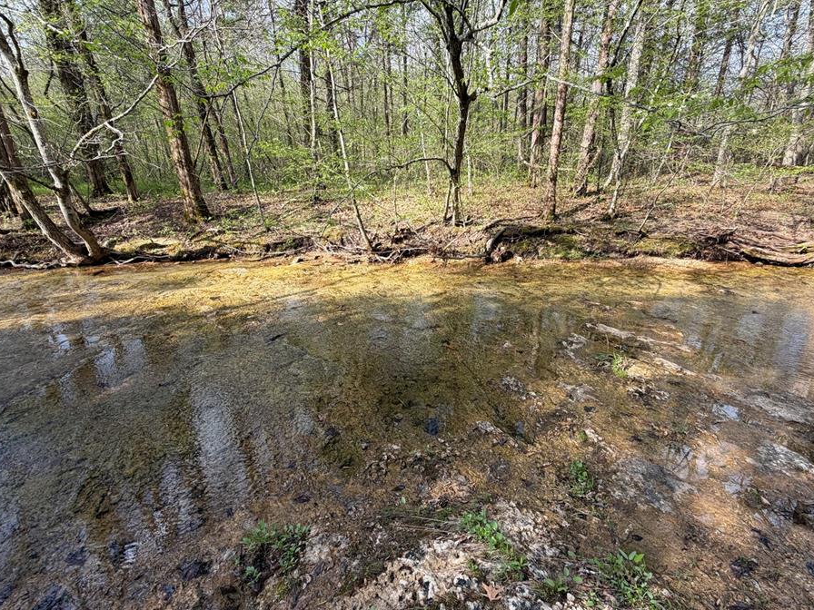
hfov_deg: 94.3
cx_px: 439
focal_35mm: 16
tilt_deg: -19.6
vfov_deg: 78.1
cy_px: 305
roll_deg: +1.0
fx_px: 376
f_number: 2.2
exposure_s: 1/290
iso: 50
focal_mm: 2.22
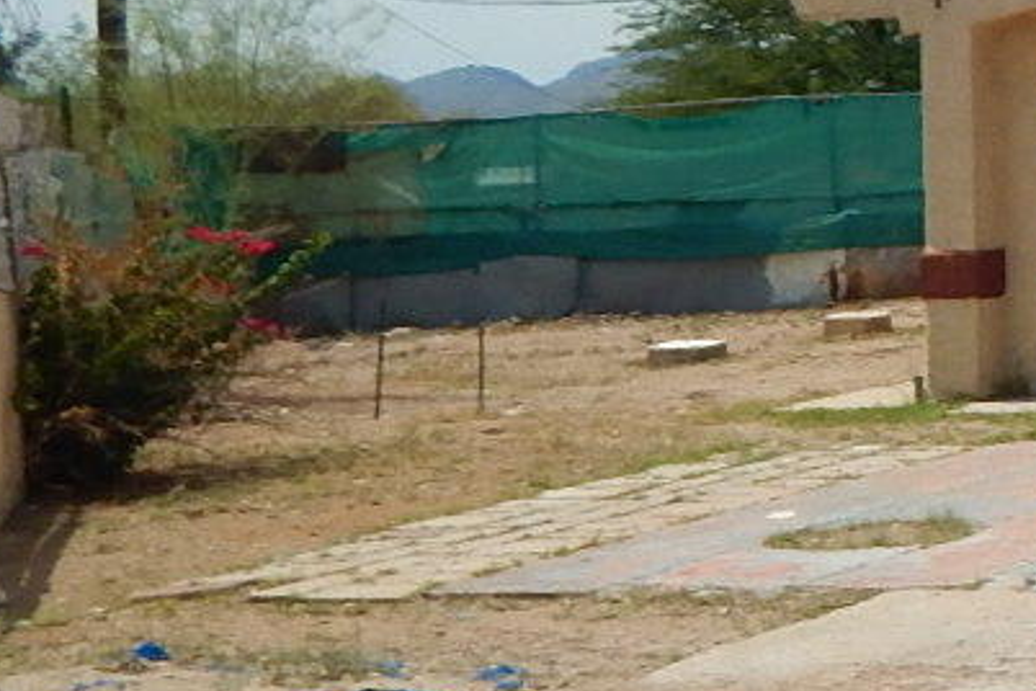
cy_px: 83
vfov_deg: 14.9
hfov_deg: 17.5
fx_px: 2619
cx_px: 1941
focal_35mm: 91
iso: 125
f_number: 6
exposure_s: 1/800
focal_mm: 4
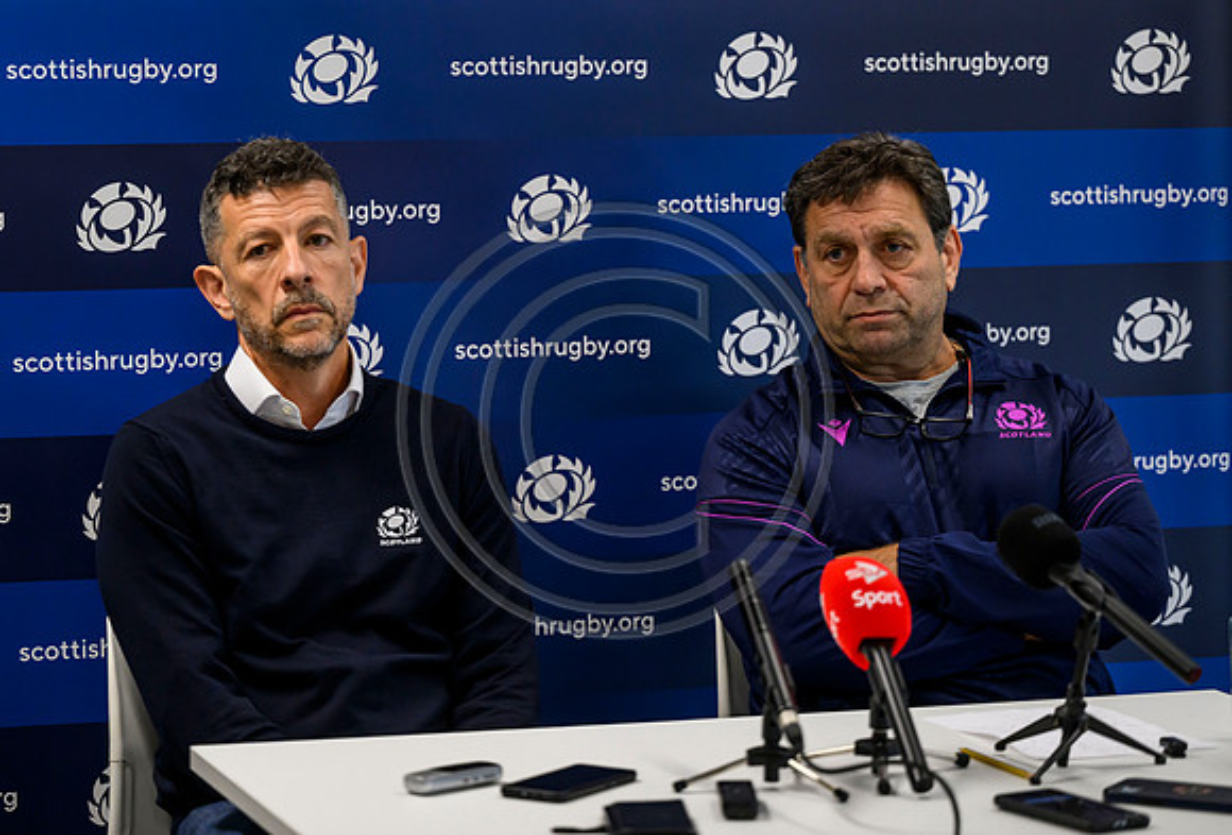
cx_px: 625
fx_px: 4004
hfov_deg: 17.5
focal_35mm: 116
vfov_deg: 11.9
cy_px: 404
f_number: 2.8
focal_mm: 110
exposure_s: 1/500
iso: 3200
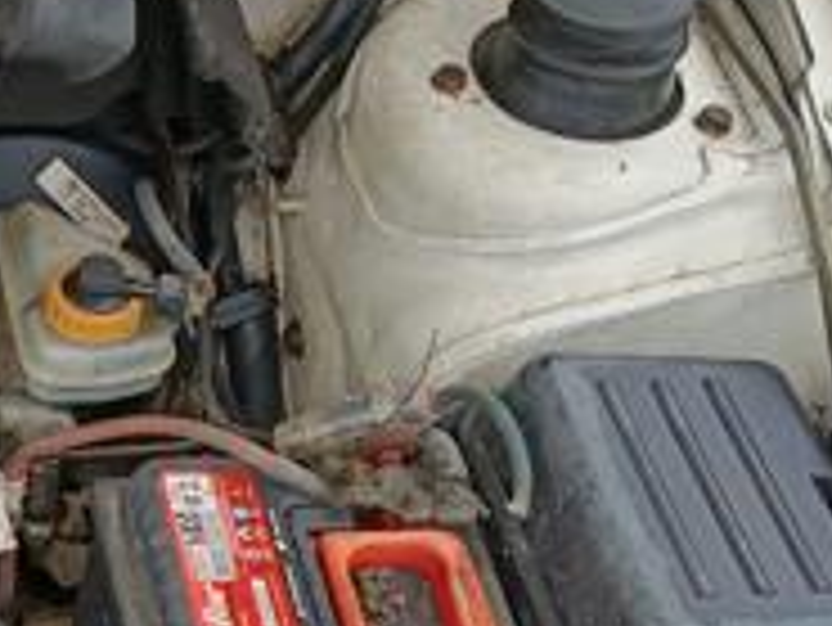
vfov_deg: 16.4
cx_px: -445
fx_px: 2165
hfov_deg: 18.9
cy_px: 437
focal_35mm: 90
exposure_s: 1/157
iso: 143
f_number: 1.8
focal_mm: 4.81
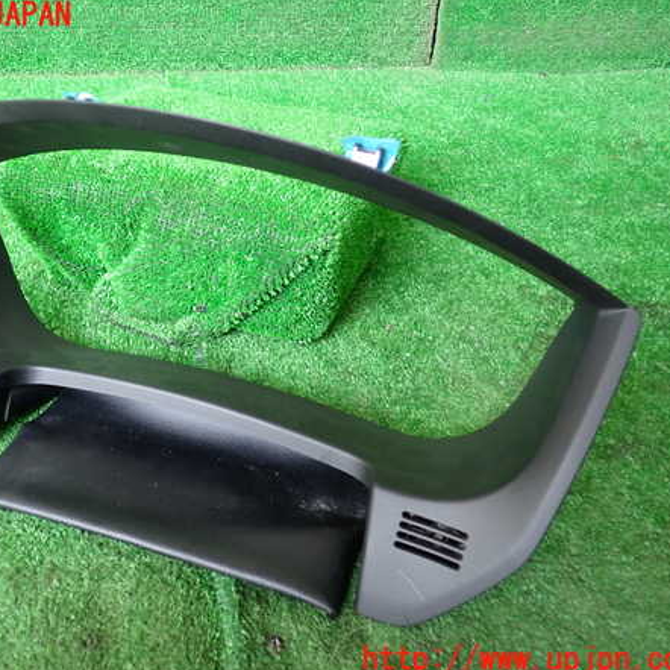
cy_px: 338
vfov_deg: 46.0
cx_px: 250
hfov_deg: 45.6
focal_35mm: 36
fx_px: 788
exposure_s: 1/50
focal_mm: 5.4
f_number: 2.3
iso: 200
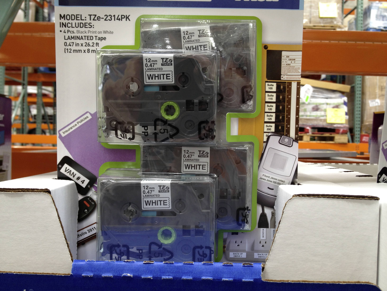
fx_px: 391
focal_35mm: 35
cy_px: 146
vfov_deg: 40.7
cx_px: 194
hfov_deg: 52.6
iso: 64
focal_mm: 4.28
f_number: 2.4
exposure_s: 1/30
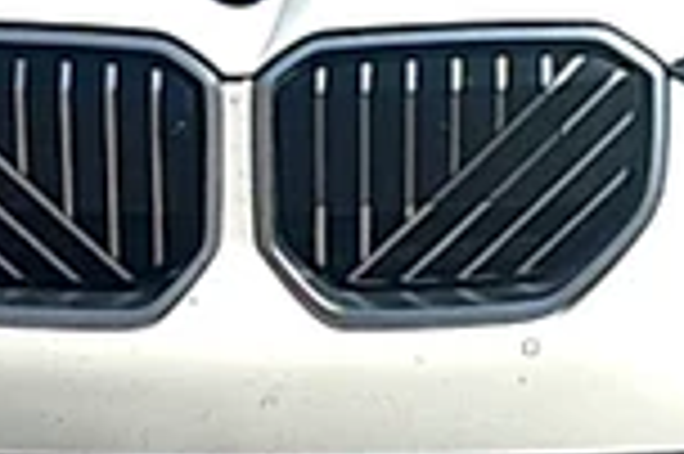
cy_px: 115
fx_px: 2278
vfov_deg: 11.4
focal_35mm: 120
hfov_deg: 17.1
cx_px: 302
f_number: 1.78
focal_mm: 6.76
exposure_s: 1/10309
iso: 80
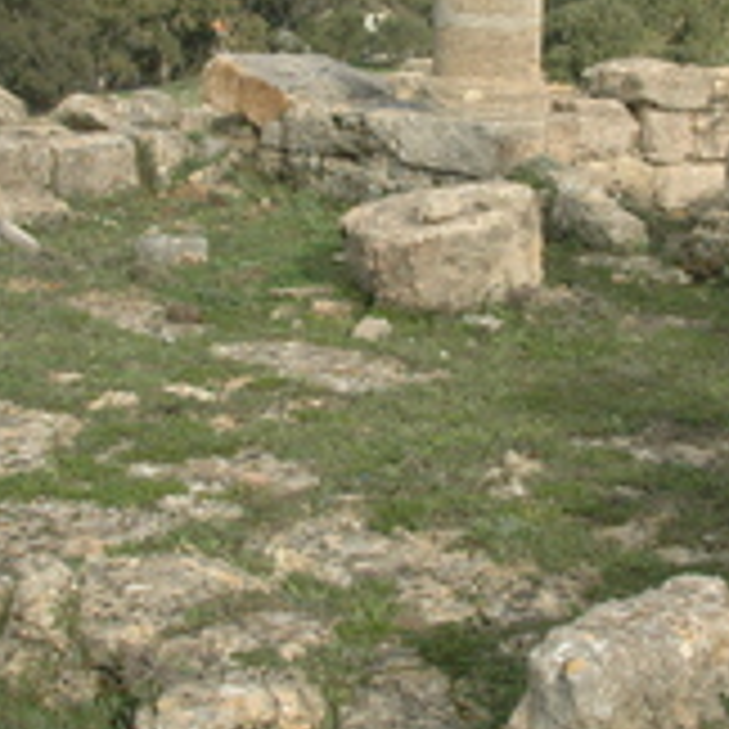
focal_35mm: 69
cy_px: 184
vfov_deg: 24.7
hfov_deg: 25.0
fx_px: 1644
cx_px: 441
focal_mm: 20
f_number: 11
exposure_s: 1/500
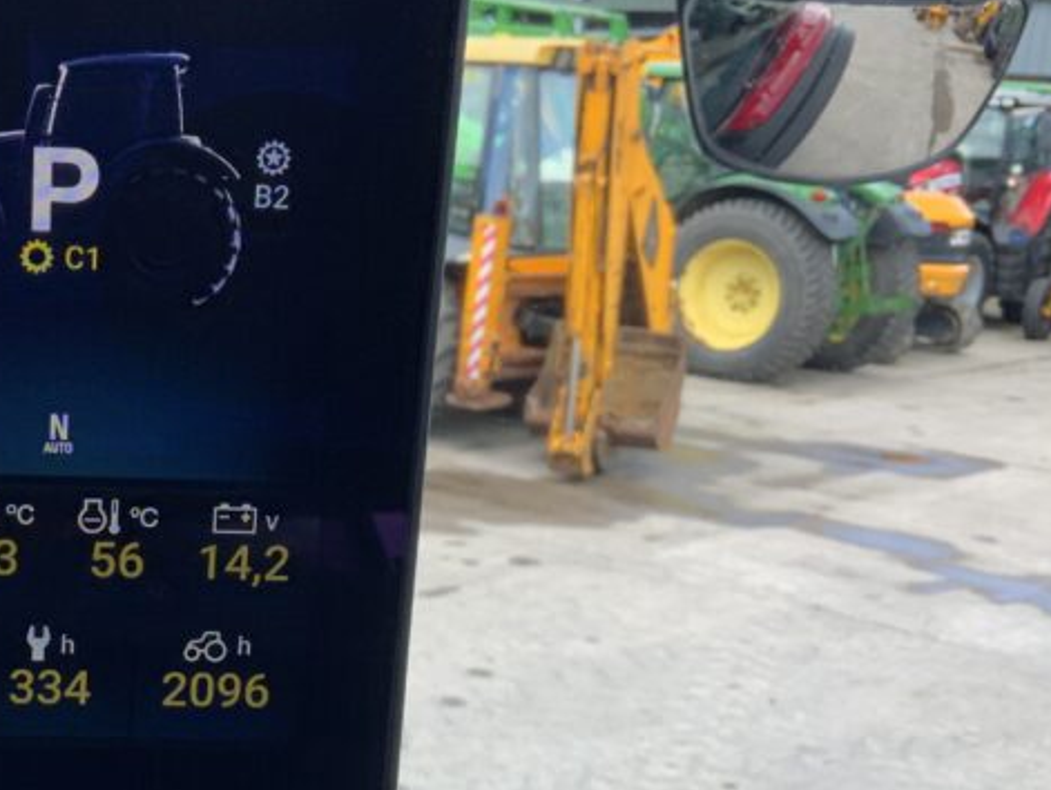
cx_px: 109
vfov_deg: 23.1
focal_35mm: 63
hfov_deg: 29.5
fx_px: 1914
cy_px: 594
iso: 25
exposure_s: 1/190
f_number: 1.8
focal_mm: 3
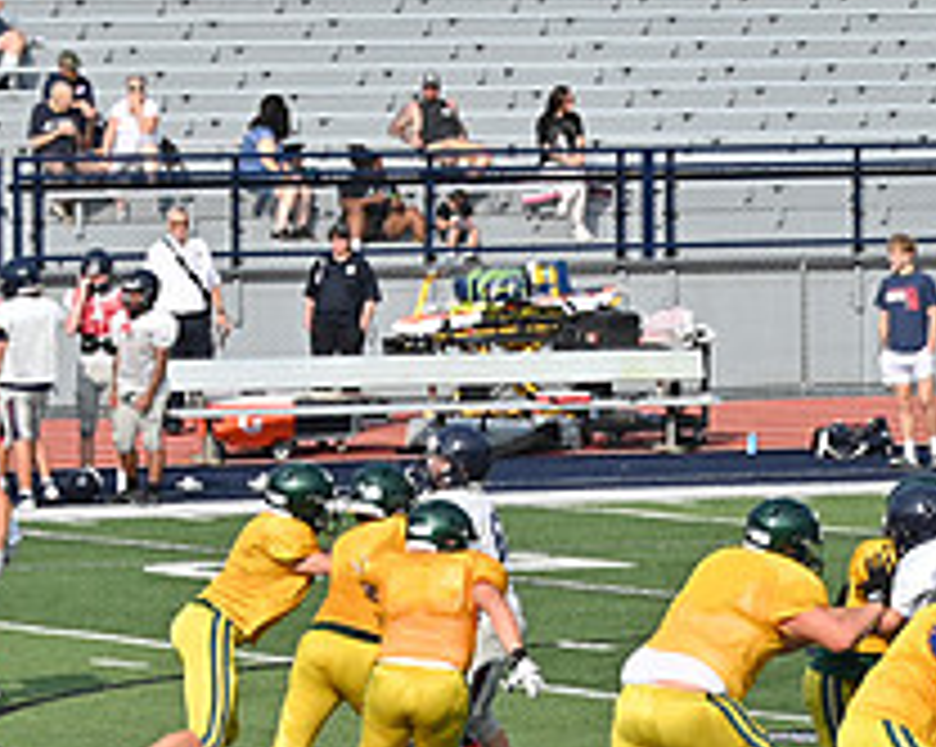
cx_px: 702
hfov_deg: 5.0
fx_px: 10655
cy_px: 655
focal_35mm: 385
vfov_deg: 4.0
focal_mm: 98
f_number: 5.3
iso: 100
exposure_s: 1/800
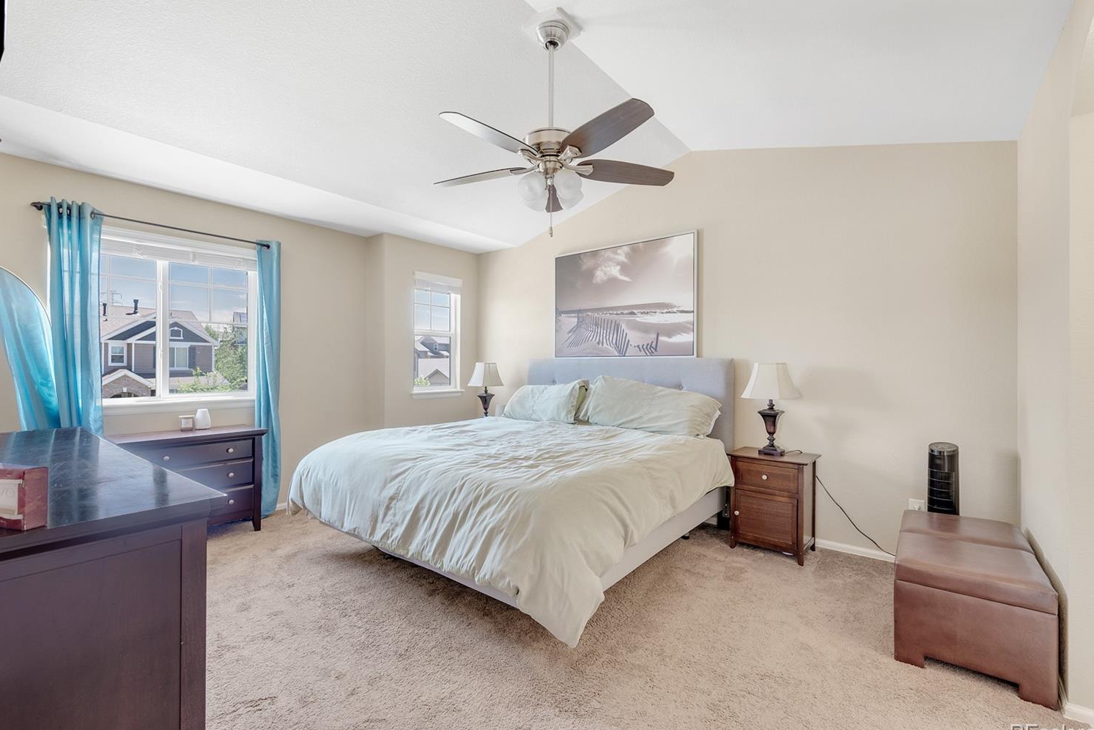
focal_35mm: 15
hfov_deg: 100.4
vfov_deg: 77.3
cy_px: 357
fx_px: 456
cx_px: 542
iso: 100
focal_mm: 14
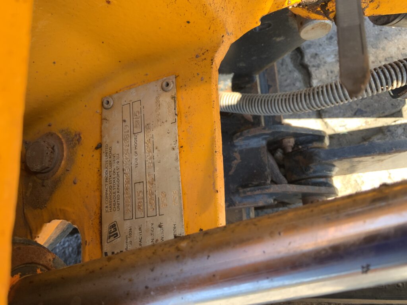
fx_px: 341
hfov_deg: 61.7
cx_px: 204
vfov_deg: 48.2
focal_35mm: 29
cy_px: 152
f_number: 1.8
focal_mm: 3
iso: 32
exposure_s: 1/122
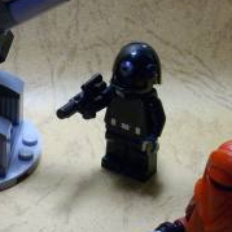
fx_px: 887
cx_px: 6
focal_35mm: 117
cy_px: 92
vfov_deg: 14.9
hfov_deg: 14.7
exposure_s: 1/50
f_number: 2.8
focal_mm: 6.2
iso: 241
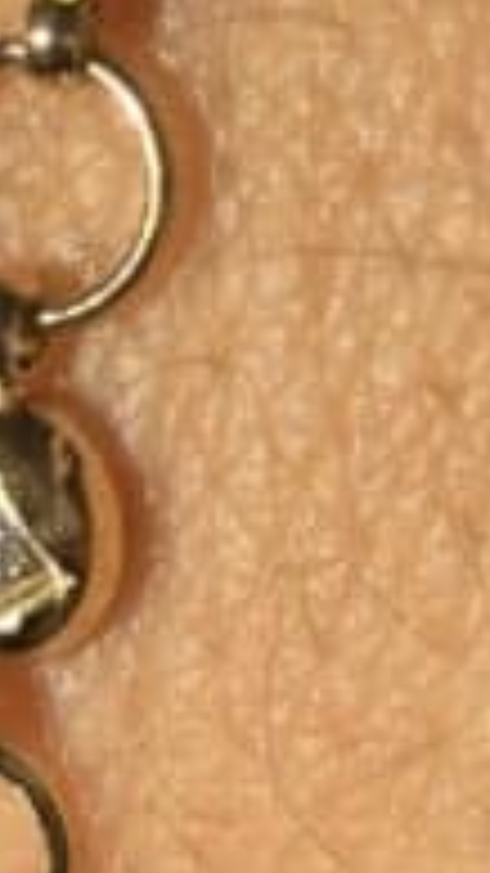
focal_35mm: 299
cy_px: -86
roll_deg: -3.5
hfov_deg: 4.1
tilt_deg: -40.9
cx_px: 355
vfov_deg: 7.2
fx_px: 6912
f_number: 1.6
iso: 40
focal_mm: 5.96
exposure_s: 1/2105
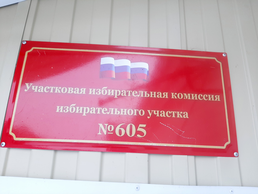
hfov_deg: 65.3
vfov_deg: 51.4
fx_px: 201
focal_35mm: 27
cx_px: 129
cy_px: 97
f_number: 1.7
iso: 80
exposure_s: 1/33
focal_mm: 3.93
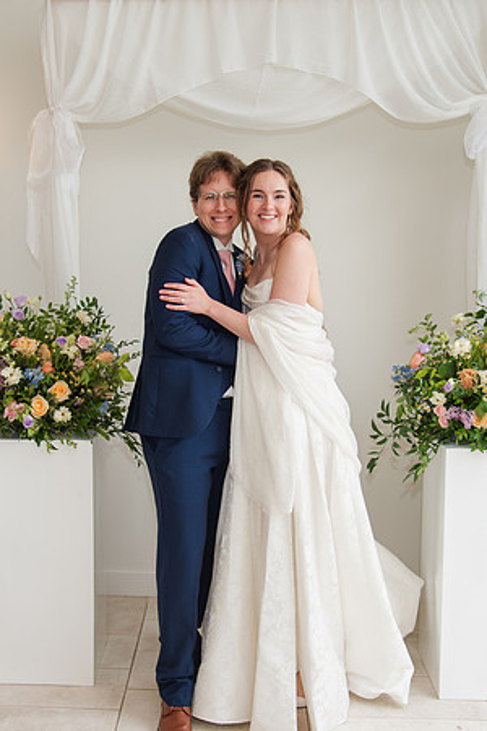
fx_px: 1002
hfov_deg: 27.2
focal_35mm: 49
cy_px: 350
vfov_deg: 40.1
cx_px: 182
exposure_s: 1/200
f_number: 4
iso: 100
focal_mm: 31
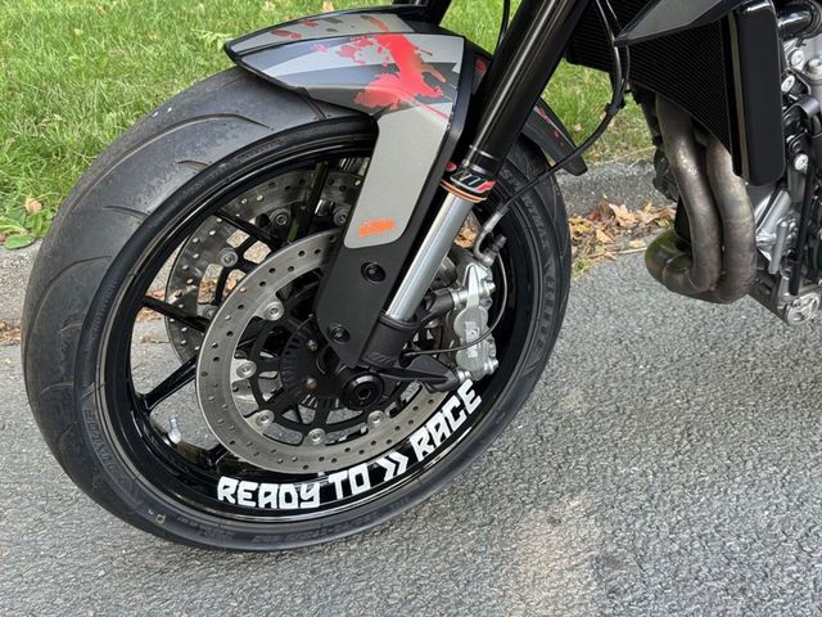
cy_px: 308
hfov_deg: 39.7
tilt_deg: -23.7
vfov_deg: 30.3
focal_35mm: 48
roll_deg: -1.3
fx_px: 1140
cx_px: 411
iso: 80
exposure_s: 1/162
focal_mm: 6.76
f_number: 1.78
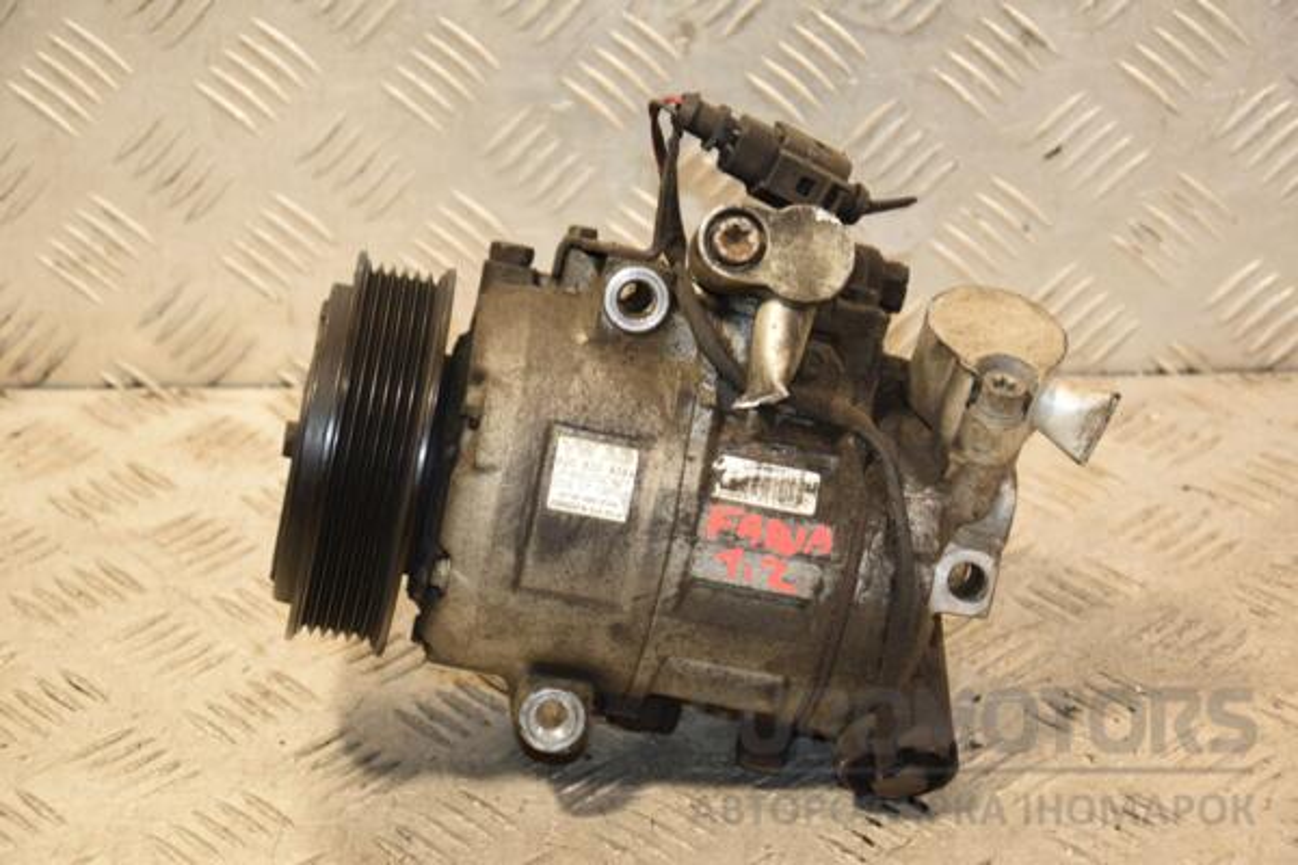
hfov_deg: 21.9
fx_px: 3353
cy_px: 432
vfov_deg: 14.7
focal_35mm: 93
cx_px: 649
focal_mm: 62
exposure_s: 1/100
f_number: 5.3
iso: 800
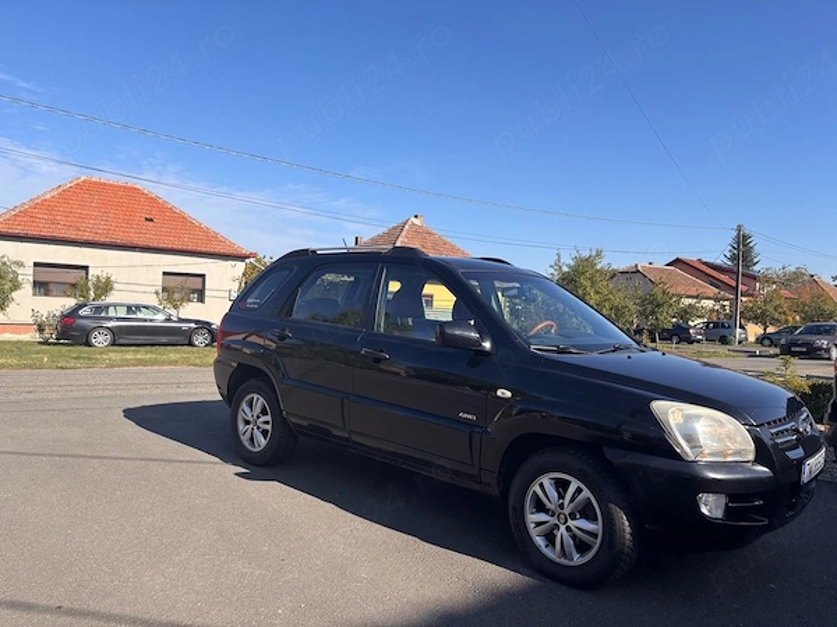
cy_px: 314
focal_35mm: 26
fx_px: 629
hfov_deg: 67.3
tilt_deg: -0.1
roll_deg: -2.1
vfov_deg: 53.1
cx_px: 418
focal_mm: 5.96
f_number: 1.6
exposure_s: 1/2571
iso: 50
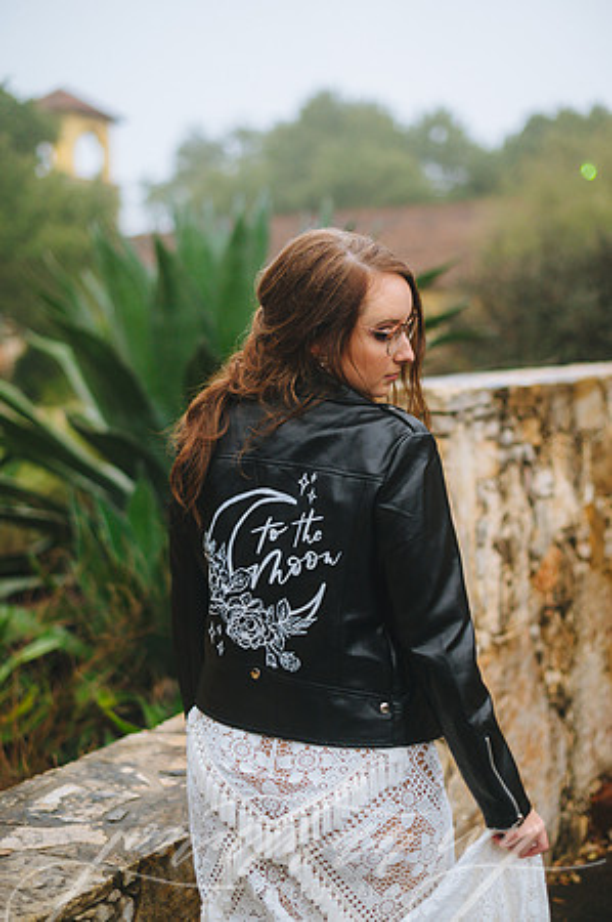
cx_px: 306
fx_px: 1278
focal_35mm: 50
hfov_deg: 26.9
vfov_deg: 39.6
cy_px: 461
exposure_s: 1/100
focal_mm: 50
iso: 500
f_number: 2
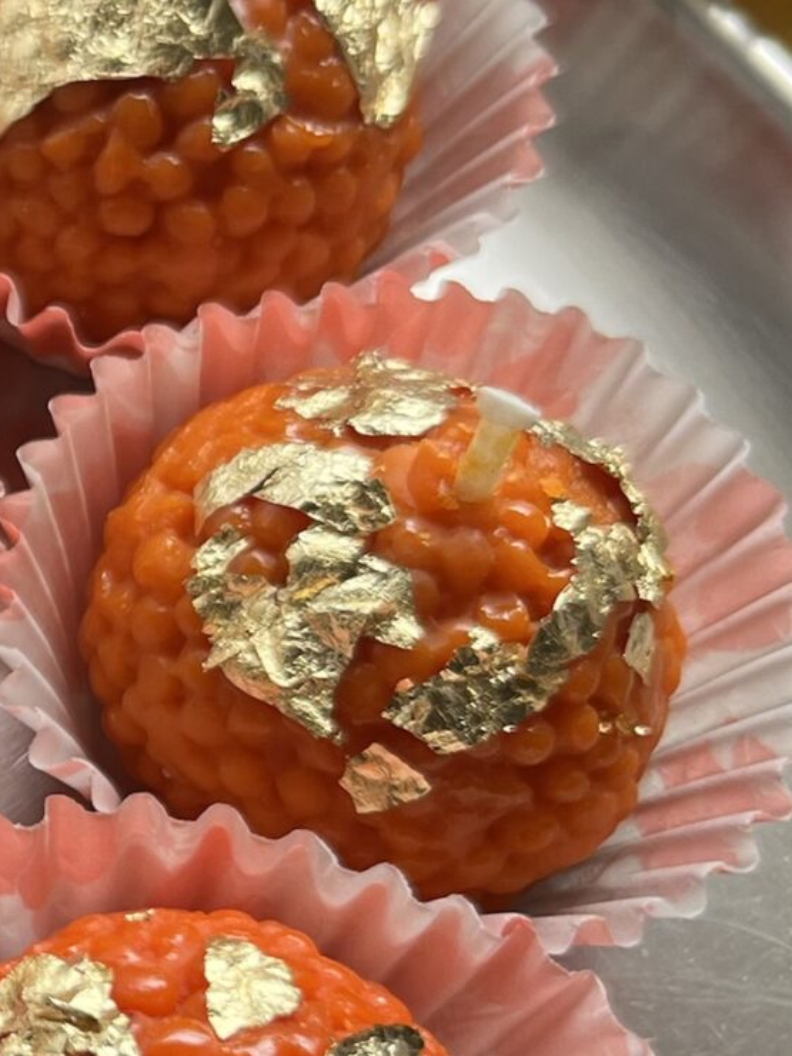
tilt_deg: -60.8
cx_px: -448
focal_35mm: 90
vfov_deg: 21.7
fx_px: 2746
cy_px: 638
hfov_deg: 15.0
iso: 50
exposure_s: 1/315
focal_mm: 5.1
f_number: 1.6
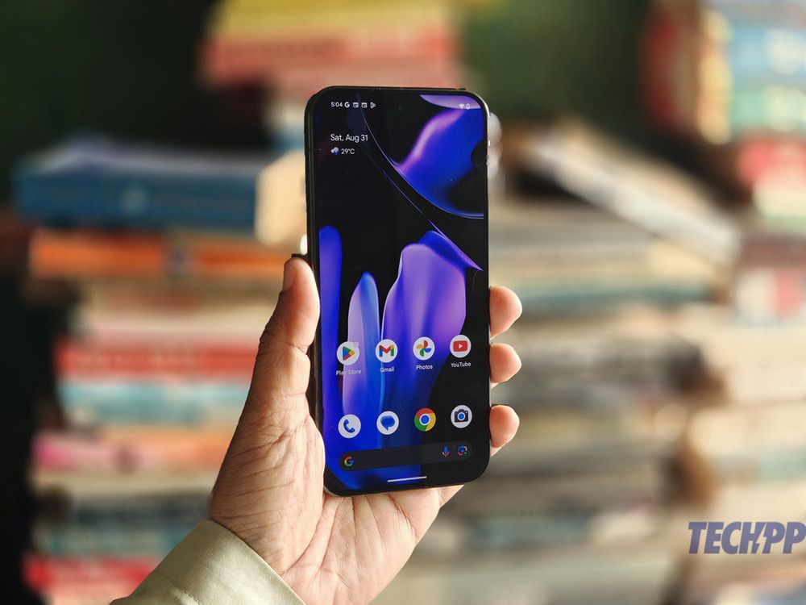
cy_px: 302
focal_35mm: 47
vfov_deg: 30.9
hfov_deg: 40.4
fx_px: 1094
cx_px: 403
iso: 50
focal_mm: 6.06
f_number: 1.6
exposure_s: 1/48.1
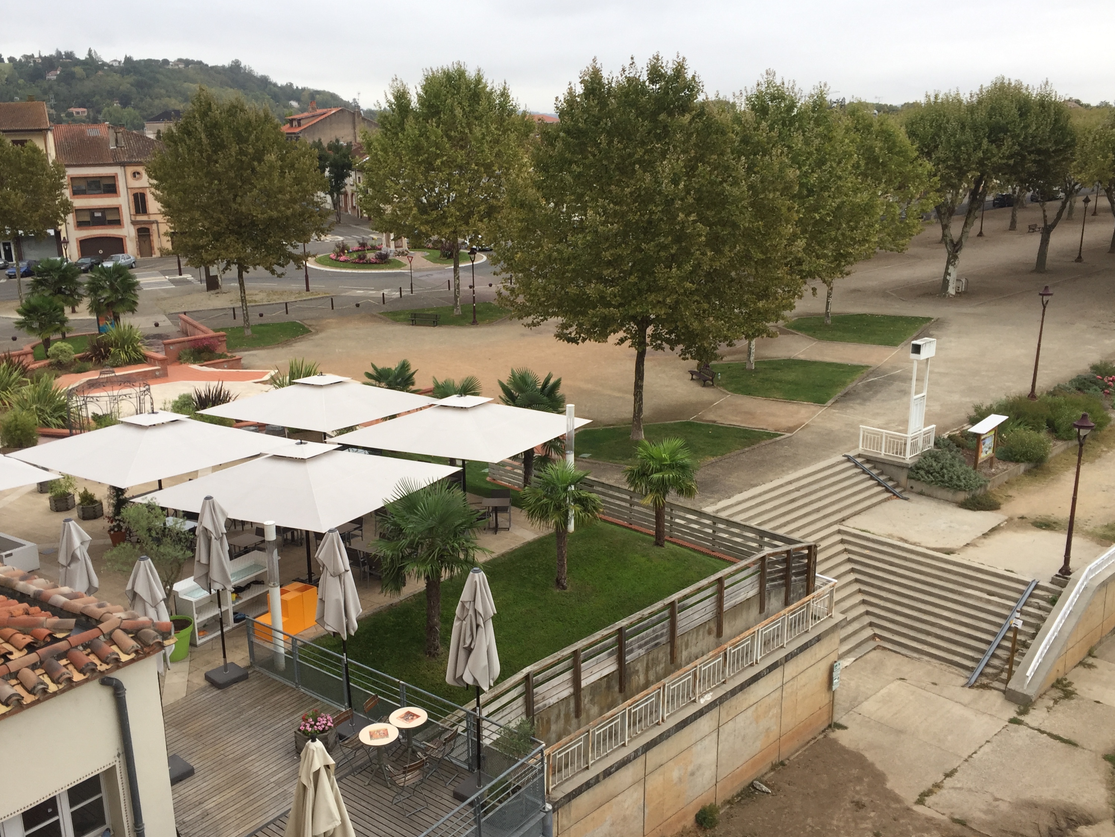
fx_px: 1031
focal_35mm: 32
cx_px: 505
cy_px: 435
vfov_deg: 44.2
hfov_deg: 56.7
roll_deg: +2.0
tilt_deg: -15.1
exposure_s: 1/102
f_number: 2.2
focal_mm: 4.15
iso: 32
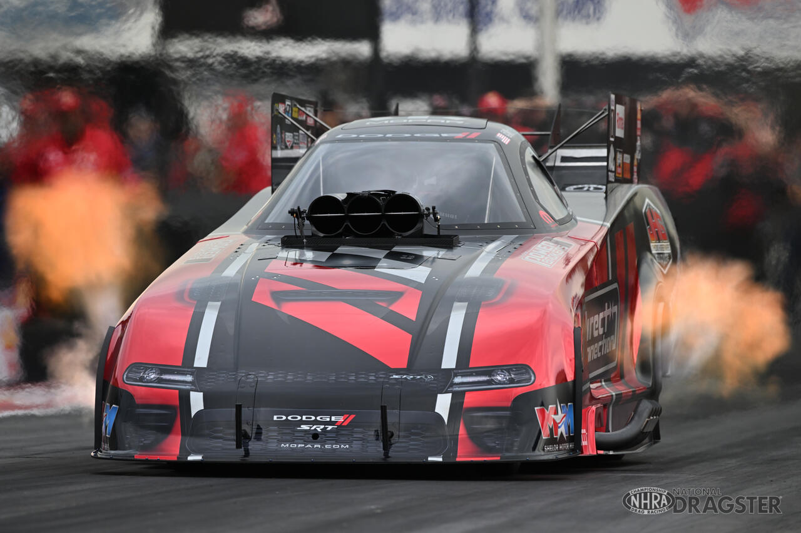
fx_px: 11119
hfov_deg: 4.1
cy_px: 266
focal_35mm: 500
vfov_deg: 2.7
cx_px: 400
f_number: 8
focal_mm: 500
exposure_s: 1/1000
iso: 800
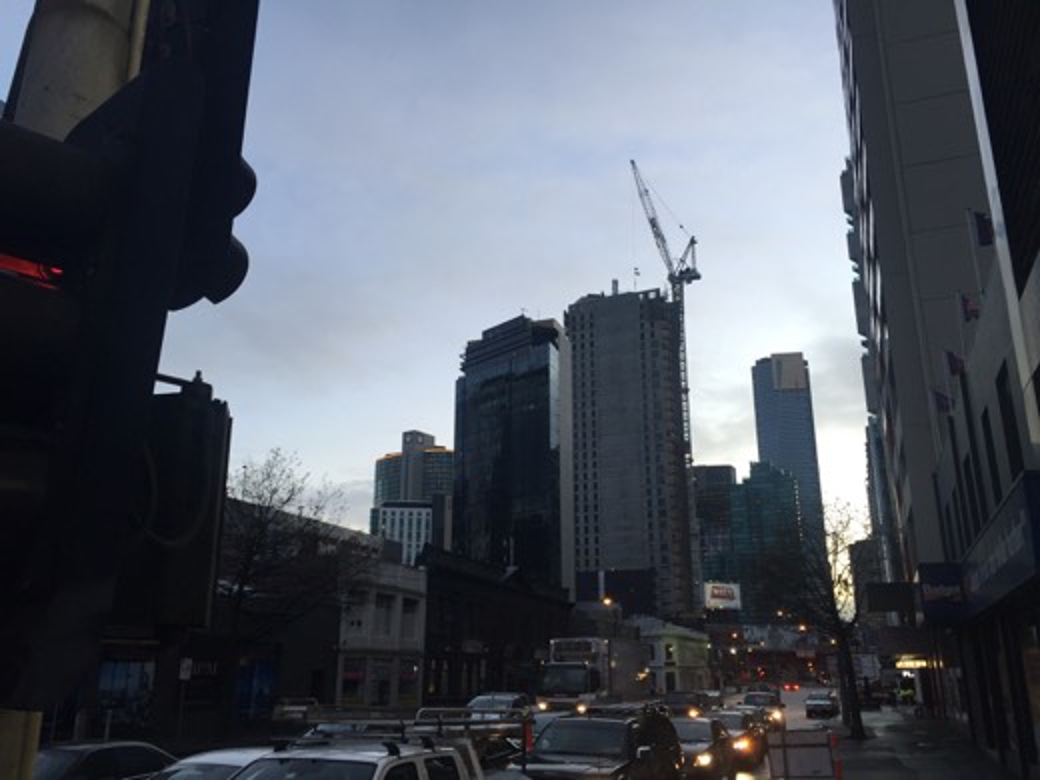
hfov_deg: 61.7
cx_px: 520
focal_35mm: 29
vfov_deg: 48.2
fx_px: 871
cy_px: 390
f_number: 2.2
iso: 40
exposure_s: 1/60
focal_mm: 4.15
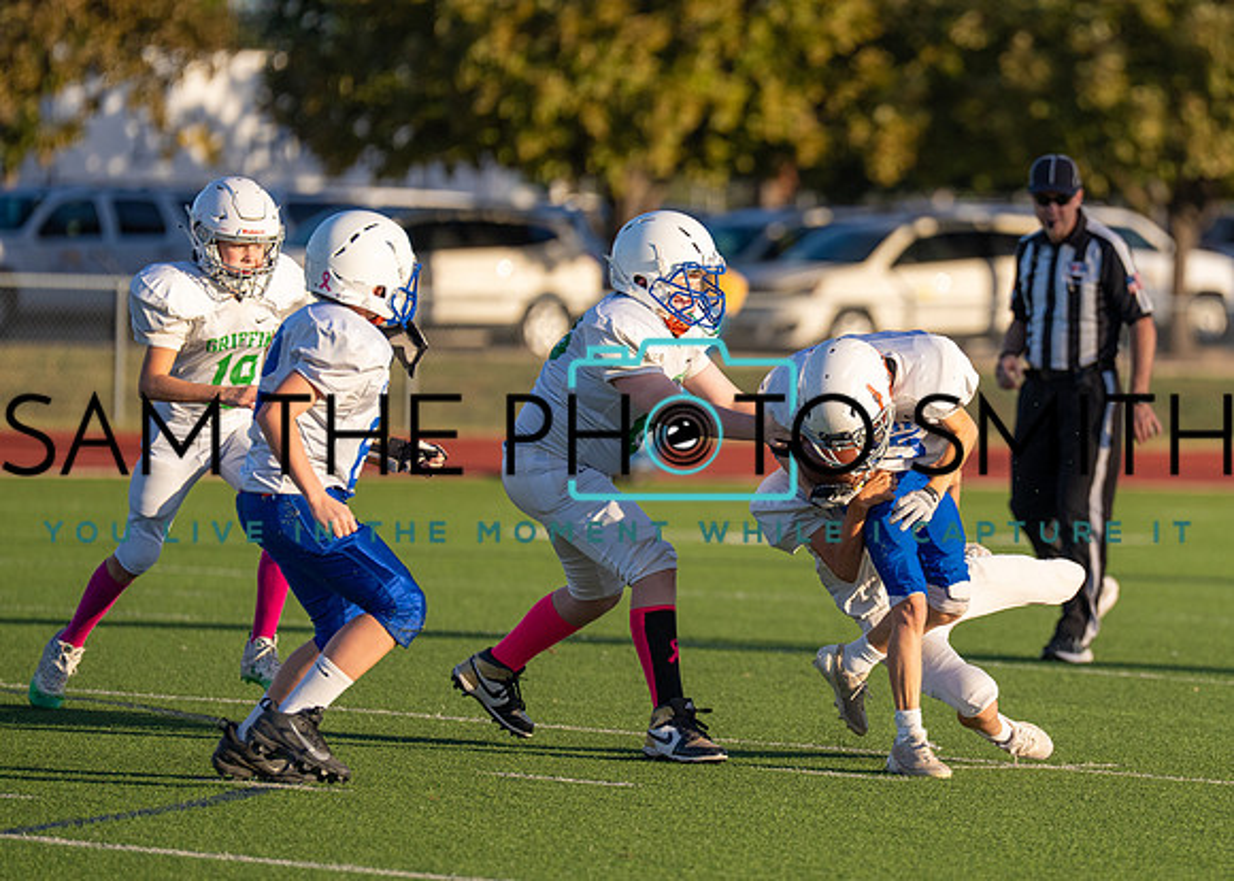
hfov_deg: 6.6
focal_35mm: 304
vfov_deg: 4.7
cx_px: 899
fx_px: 10666
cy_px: 488
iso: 200
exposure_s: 1/4000
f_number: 2.8
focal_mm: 200
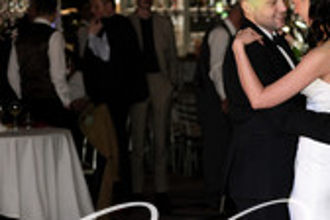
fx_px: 1714
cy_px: 193
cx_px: 314
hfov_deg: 10.9
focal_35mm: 187
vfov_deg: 7.3
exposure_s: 1/160
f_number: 2.8
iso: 250
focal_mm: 70
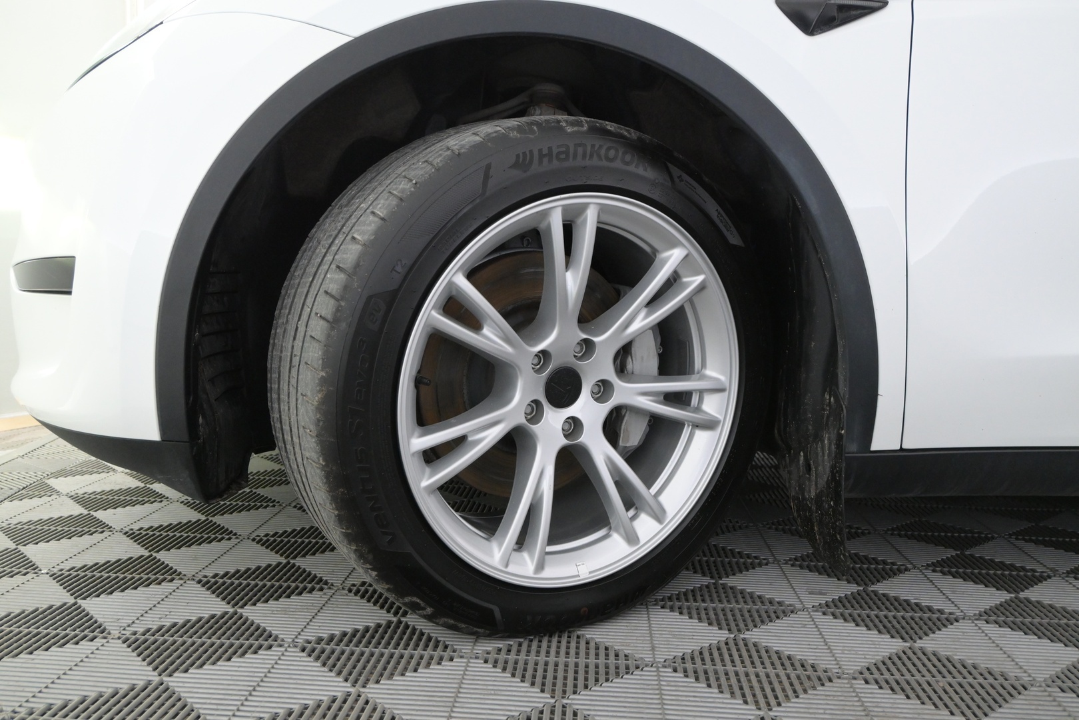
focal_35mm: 32
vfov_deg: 40.8
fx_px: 967
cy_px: 360
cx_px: 540
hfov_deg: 58.3
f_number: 5
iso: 2500
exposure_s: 1/100
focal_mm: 21.5
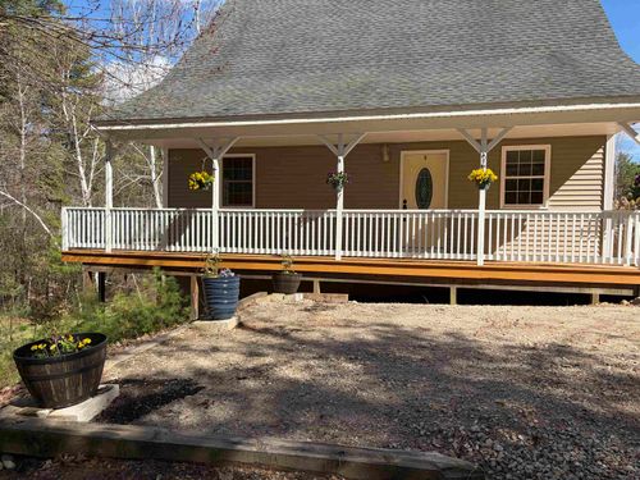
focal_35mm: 26
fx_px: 481
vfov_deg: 53.1
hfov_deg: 67.3
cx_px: 320
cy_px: 240
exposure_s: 1/2141
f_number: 1.6
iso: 50
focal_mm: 5.96
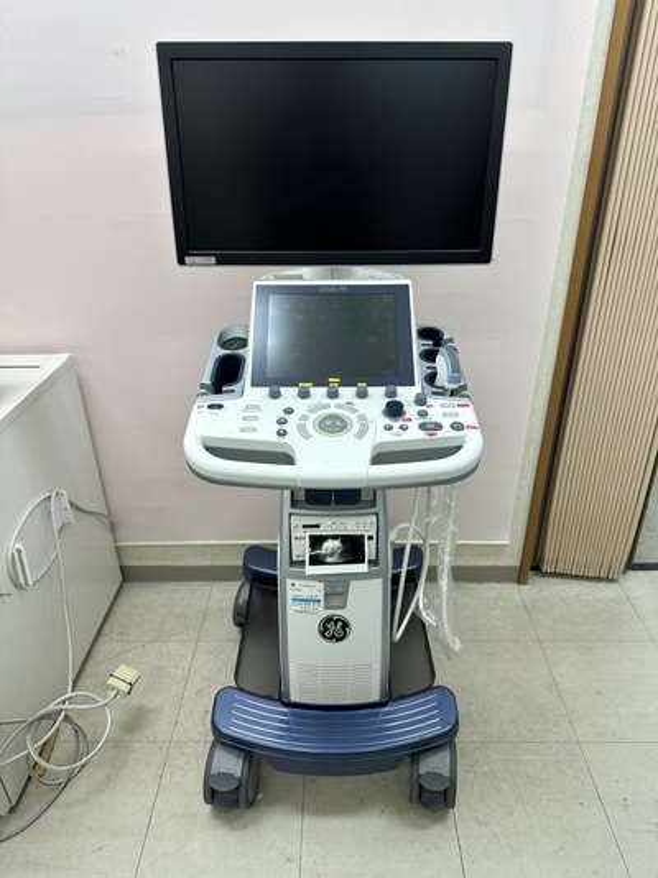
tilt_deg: -28.2
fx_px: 609
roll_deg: +0.4
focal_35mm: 24
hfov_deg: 56.8
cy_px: 439
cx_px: 329
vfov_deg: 71.6
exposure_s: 1/120
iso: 64
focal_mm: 6.86
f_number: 1.78
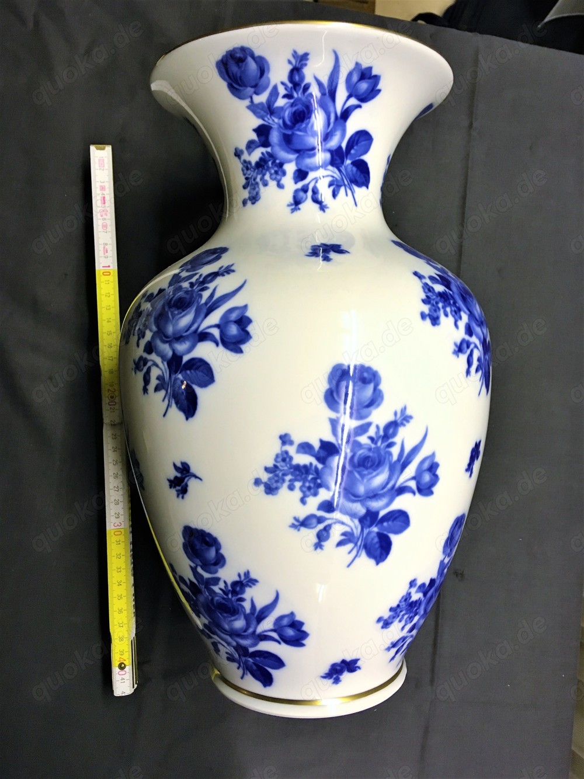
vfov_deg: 61.7
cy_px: 390
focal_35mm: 29
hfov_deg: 48.2
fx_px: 653
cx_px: 292
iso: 160
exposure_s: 1/33
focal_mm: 4.15
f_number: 2.2
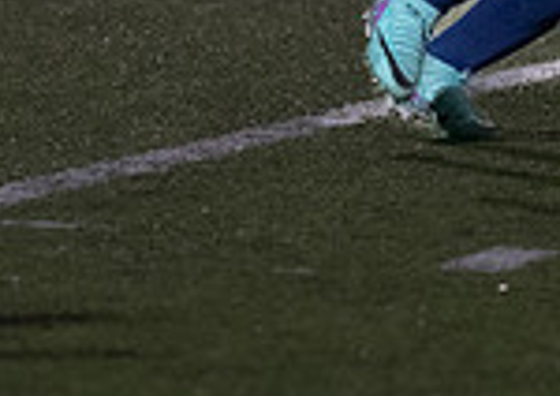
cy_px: -106
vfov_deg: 1.4
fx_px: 16259
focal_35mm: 1026
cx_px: 803
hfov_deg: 2.0
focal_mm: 155
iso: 4000
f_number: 2.8
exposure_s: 1/1000
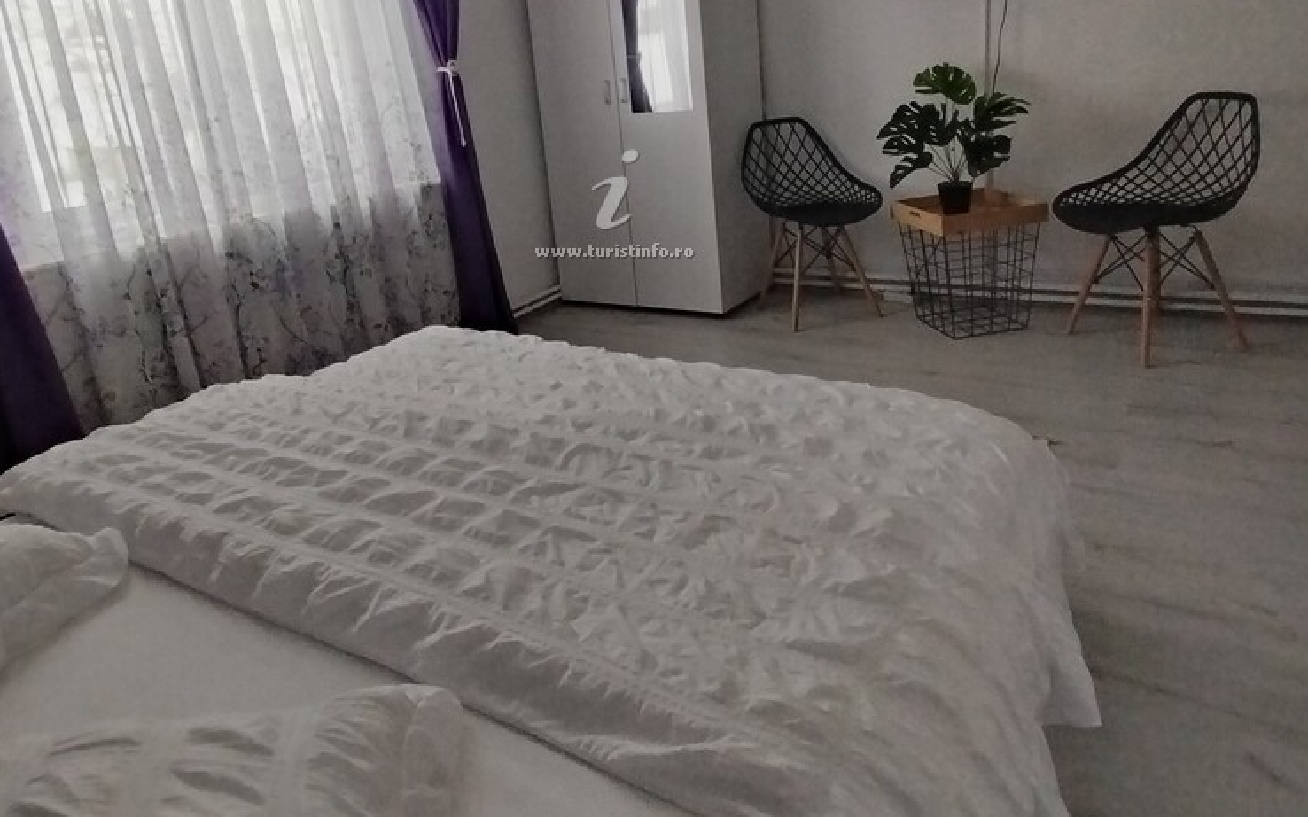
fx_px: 891
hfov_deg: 72.6
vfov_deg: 47.9
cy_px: 234
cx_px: 647
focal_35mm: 25
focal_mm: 1.4
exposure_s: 1/60
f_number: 2.2
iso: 142
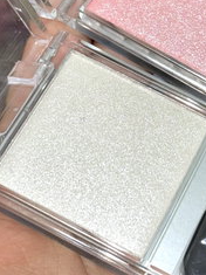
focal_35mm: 109
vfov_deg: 17.9
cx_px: 173
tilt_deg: -30.2
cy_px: 53
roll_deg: +5.6
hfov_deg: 13.5
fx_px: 866
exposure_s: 1/38
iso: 40
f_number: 1.78
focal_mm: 6.86
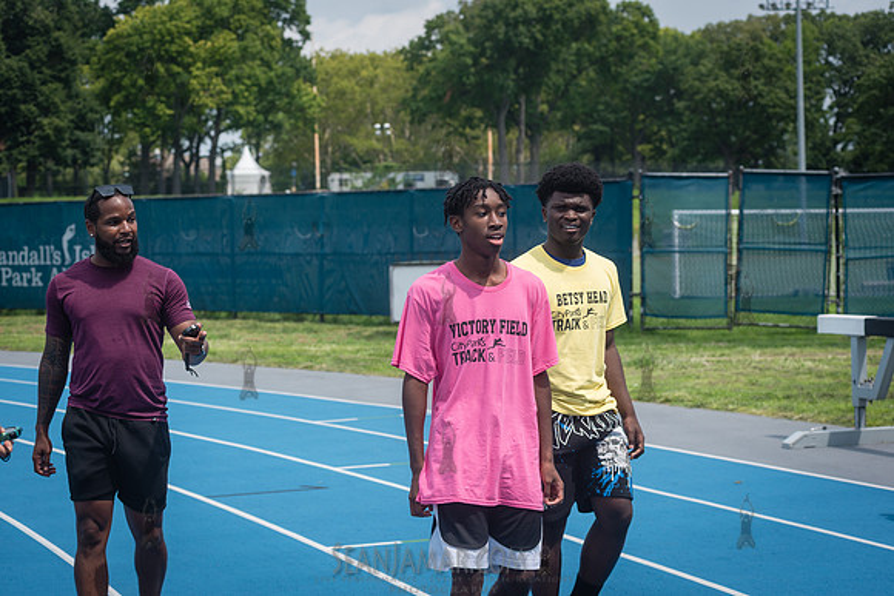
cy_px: 298
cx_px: 447
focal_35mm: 80
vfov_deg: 17.1
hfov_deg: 25.4
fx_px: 1987
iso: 160
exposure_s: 1/800
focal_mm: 80
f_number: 5
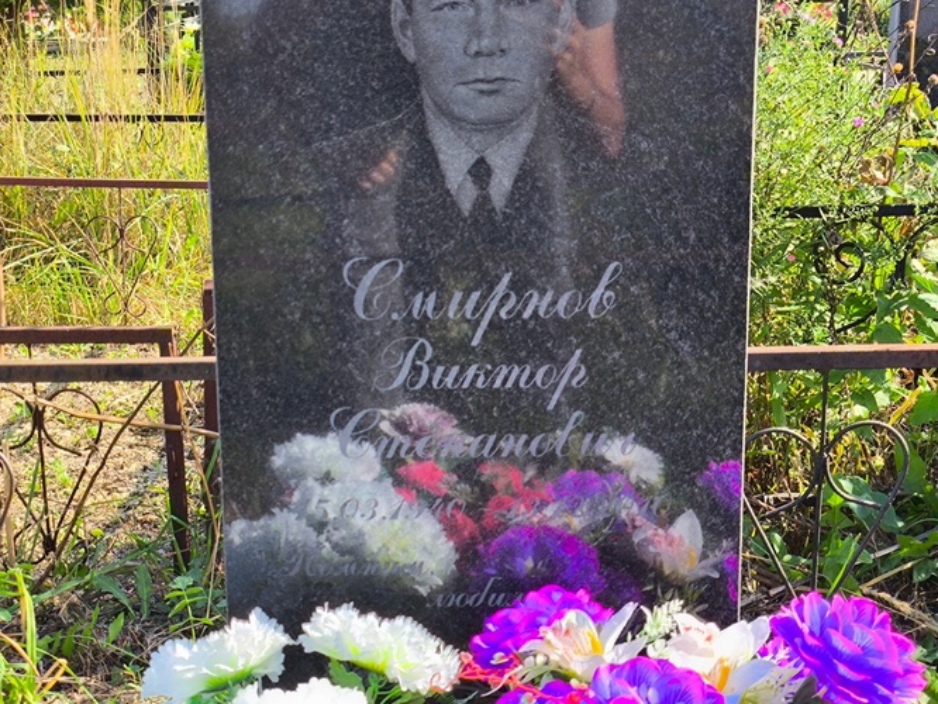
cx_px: 425
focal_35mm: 60
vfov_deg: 24.4
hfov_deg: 32.2
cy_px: 414
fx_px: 1626
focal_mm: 4.71
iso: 50
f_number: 1.7
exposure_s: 1/532
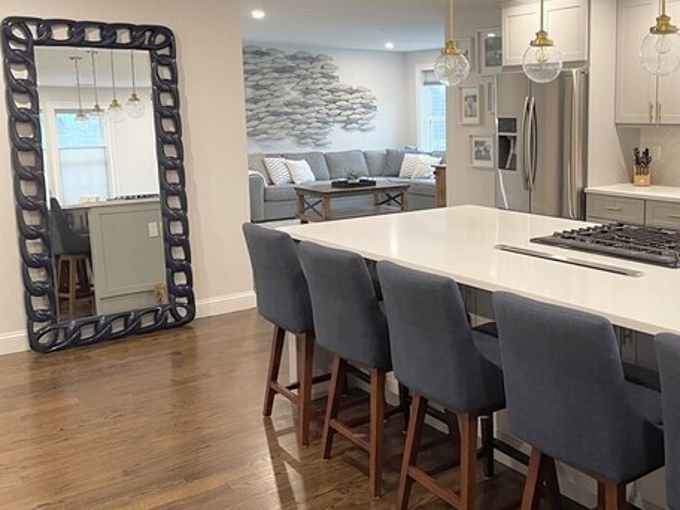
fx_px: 746
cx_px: 488
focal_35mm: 38
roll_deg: -0.1
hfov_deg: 47.6
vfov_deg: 37.6
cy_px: 203
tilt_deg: -6.5
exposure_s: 1/60
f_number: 1.6
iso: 250
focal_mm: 4.2
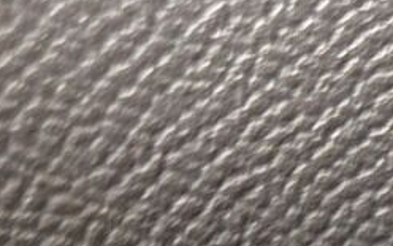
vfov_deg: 6.8
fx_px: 1799
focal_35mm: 168
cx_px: 961
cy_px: 803
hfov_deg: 10.6
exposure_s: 1/16.7
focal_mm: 5.4
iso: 1600
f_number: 1.8
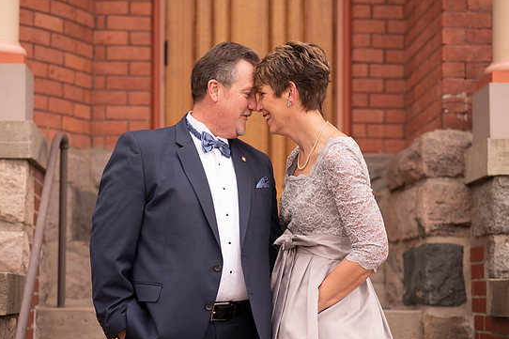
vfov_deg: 15.0
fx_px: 1286
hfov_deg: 22.4
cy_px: 178
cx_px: 248
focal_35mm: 91
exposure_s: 1/125
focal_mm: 85
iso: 100
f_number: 2.5
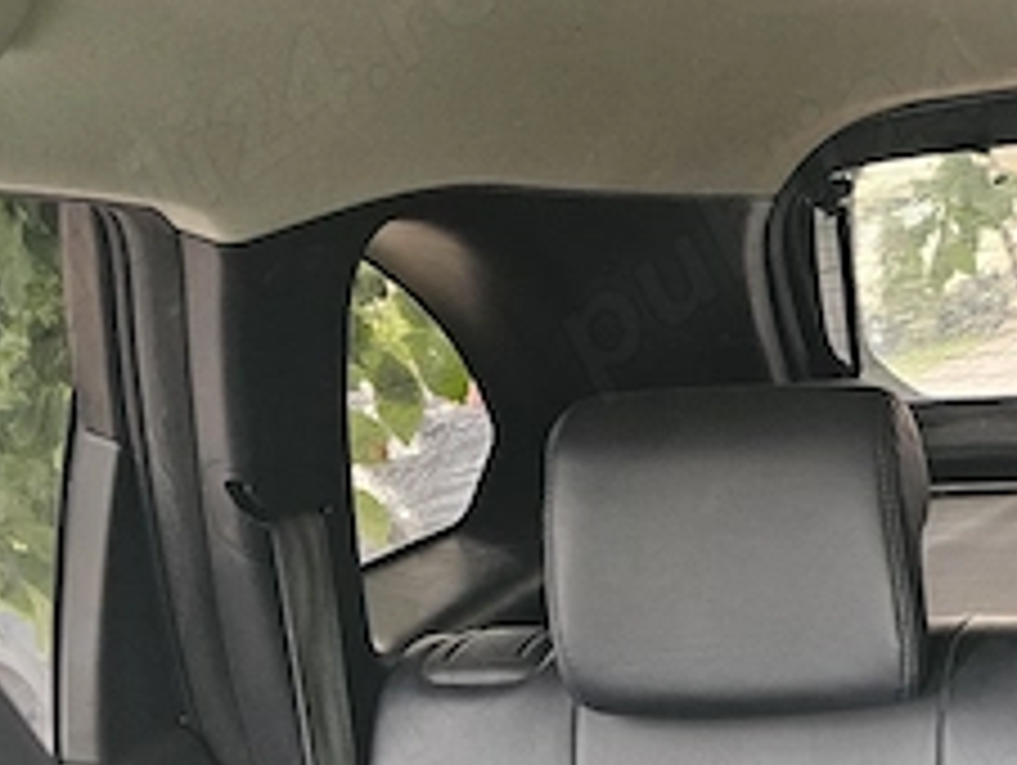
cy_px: 896
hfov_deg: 28.3
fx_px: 1794
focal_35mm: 61
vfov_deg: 22.4
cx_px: 1161
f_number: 1.7
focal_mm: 6.3
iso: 800
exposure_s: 1/100
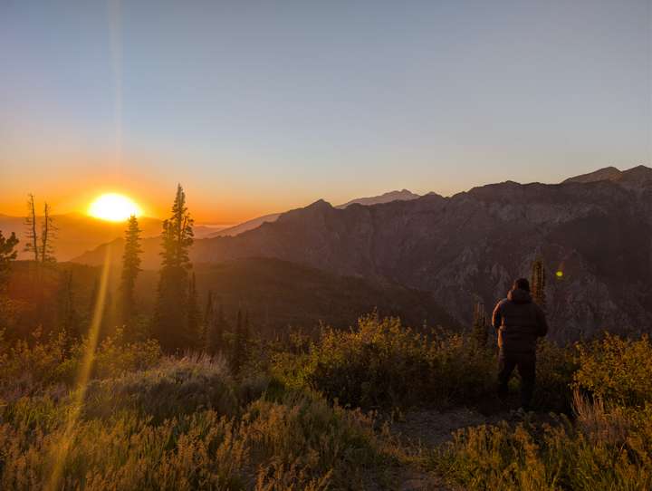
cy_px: 246
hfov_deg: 71.5
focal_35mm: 24
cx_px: 326
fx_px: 453
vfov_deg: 56.9
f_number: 1.68
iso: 14
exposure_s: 1/1026
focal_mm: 6.9
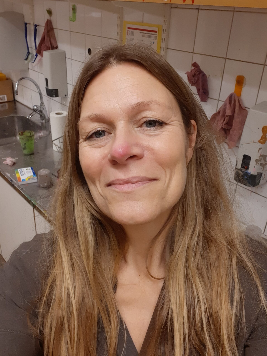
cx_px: 134
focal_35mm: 31
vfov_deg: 58.4
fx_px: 319
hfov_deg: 45.4
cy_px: 178
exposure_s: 1/50
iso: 125
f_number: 2
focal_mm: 3.75
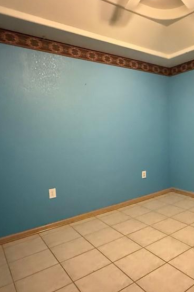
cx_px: 167
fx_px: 218
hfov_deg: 44.5
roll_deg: +1.6
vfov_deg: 67.4
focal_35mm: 27
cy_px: 147
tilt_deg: -5.0
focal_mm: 2.22
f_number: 2.2
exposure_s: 1/60
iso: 1250
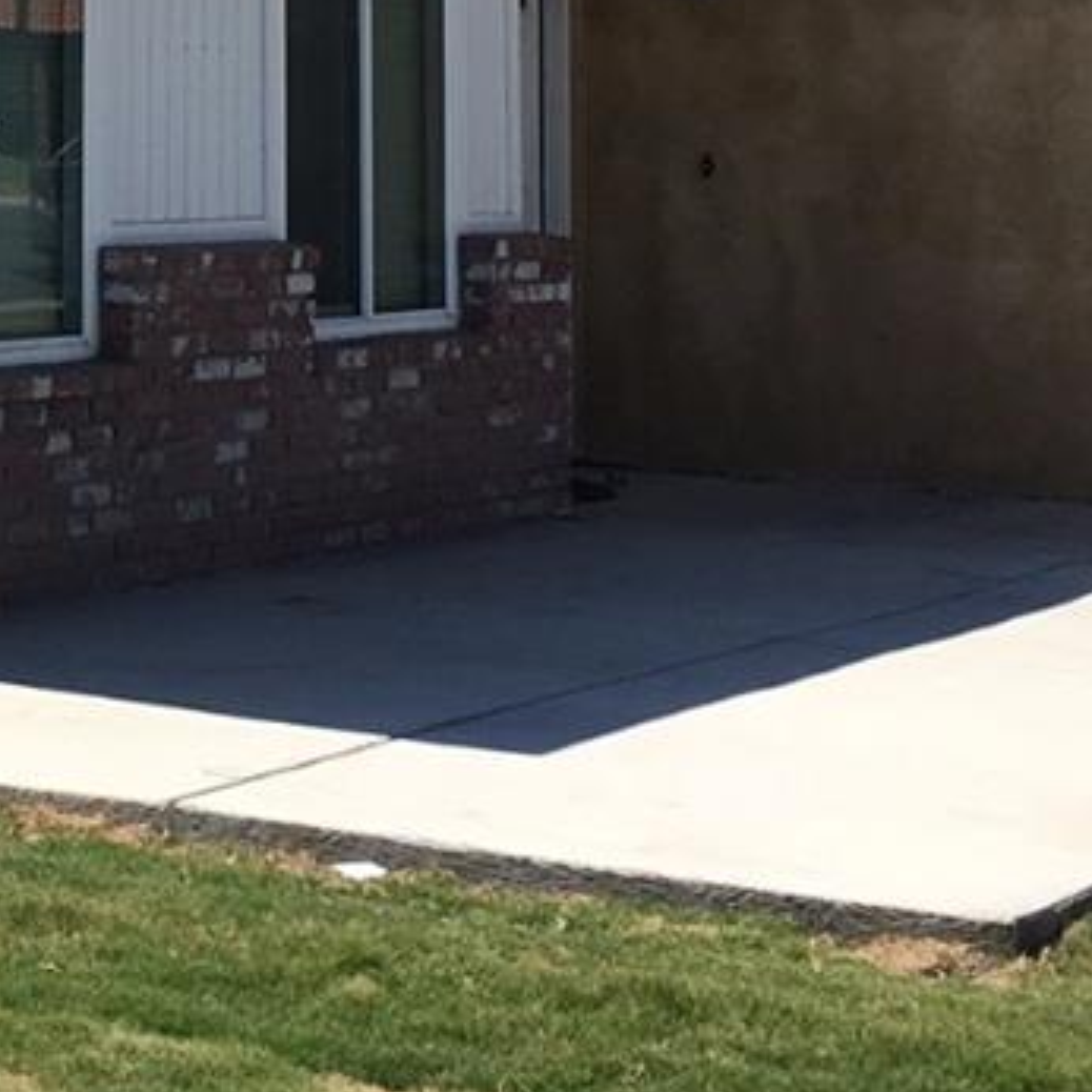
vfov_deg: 15.3
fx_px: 3962
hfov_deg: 15.1
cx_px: -221
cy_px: -82
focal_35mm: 111
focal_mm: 4.15
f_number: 2.2
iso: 25
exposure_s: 1/1374
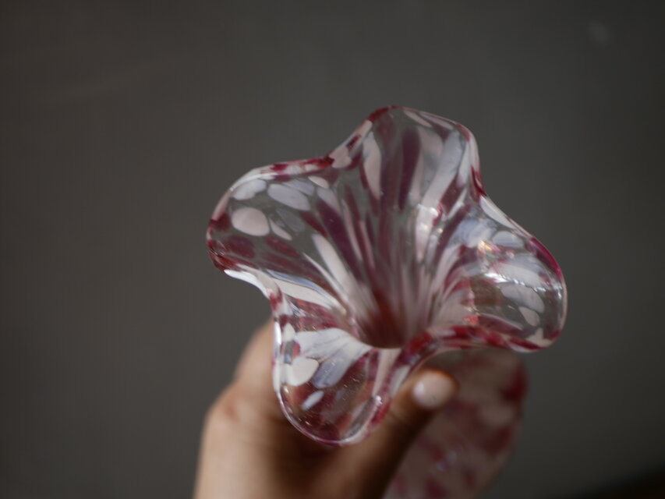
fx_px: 961
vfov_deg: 29.1
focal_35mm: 50
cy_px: 250
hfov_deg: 38.2
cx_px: 332
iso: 200
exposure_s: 1/80
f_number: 1.7
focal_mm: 25
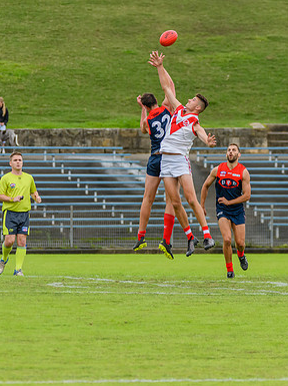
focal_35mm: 515
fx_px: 5722
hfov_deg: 2.9
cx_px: 158
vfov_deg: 3.9
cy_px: 176
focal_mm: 260
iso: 900
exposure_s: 1/2000
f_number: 5.6
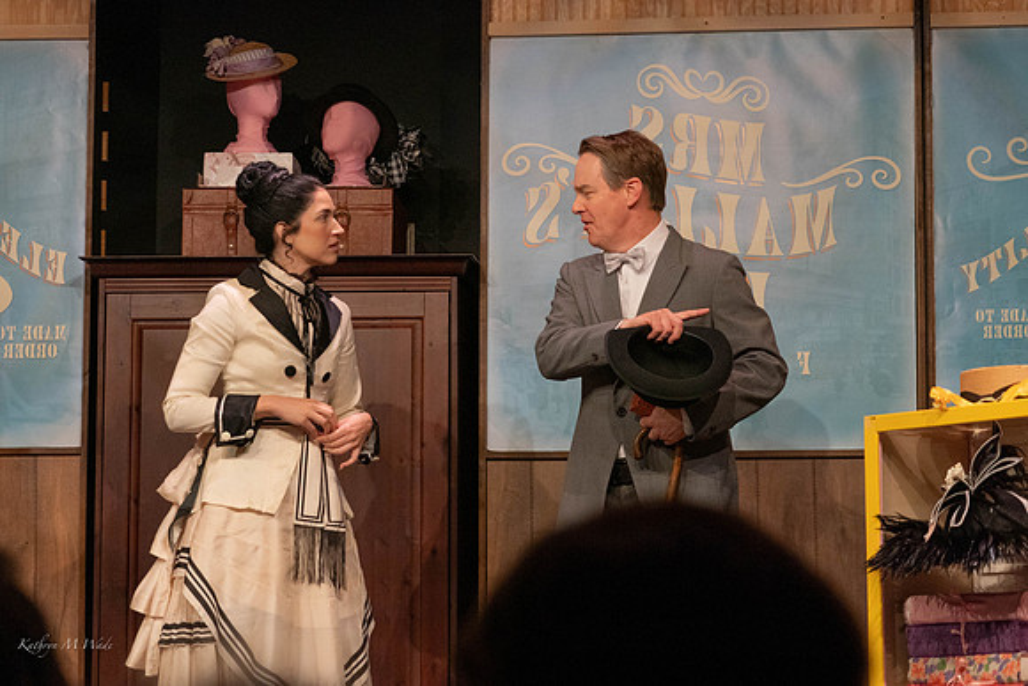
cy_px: 379
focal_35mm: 93
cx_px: 546
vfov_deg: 14.7
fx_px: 2664
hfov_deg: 21.8
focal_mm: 80
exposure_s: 1/400
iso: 4000
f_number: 5.6
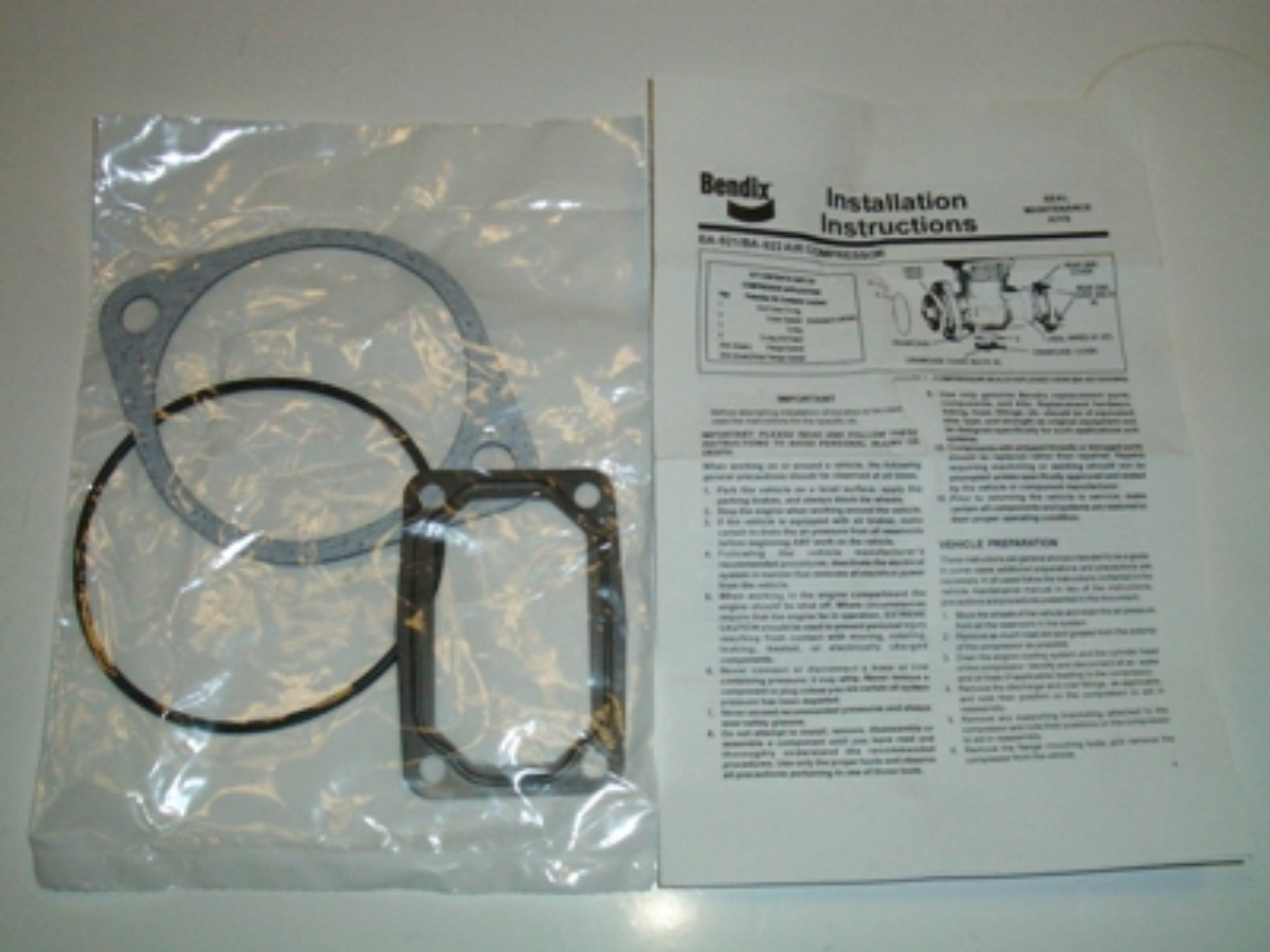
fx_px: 1284
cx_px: 635
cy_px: 476
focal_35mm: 35
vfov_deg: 40.7
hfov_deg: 52.6
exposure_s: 1/200
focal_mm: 5.8
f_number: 4.3
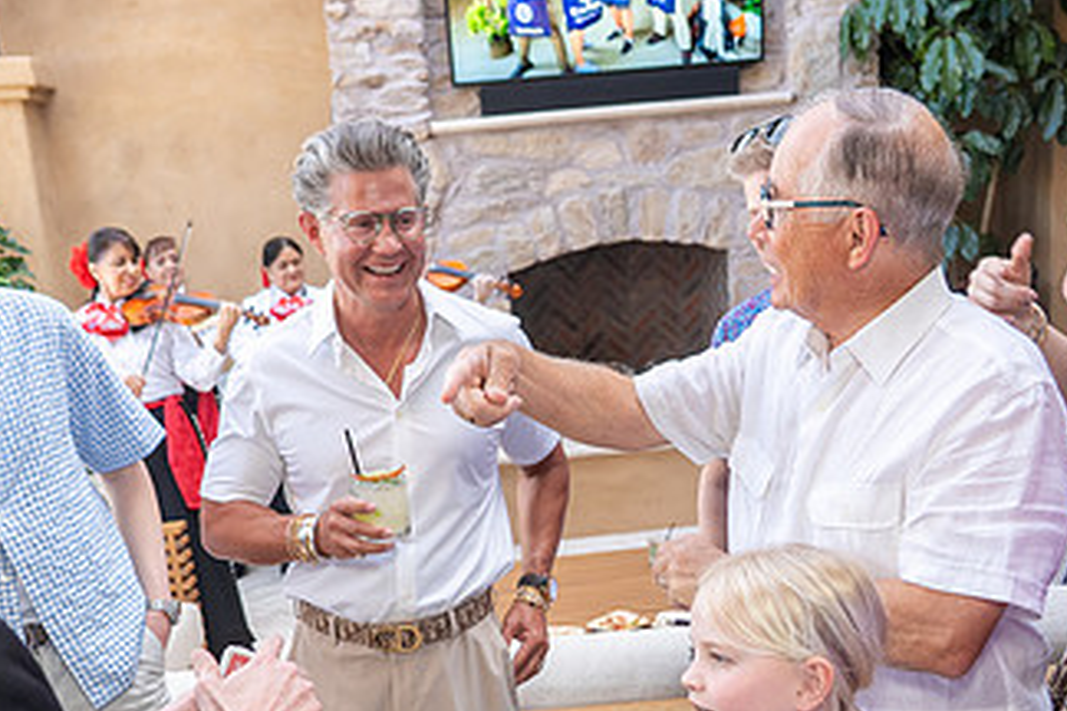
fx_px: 1274
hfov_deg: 45.4
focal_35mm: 43
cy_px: 522
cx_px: 514
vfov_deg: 30.7
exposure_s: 1/200
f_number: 4
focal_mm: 24
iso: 400
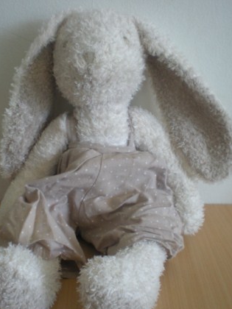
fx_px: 420
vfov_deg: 40.4
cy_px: 167
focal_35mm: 47
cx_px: 106
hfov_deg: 30.9
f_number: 3.1
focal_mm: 6.3
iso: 200
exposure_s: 1/31.5
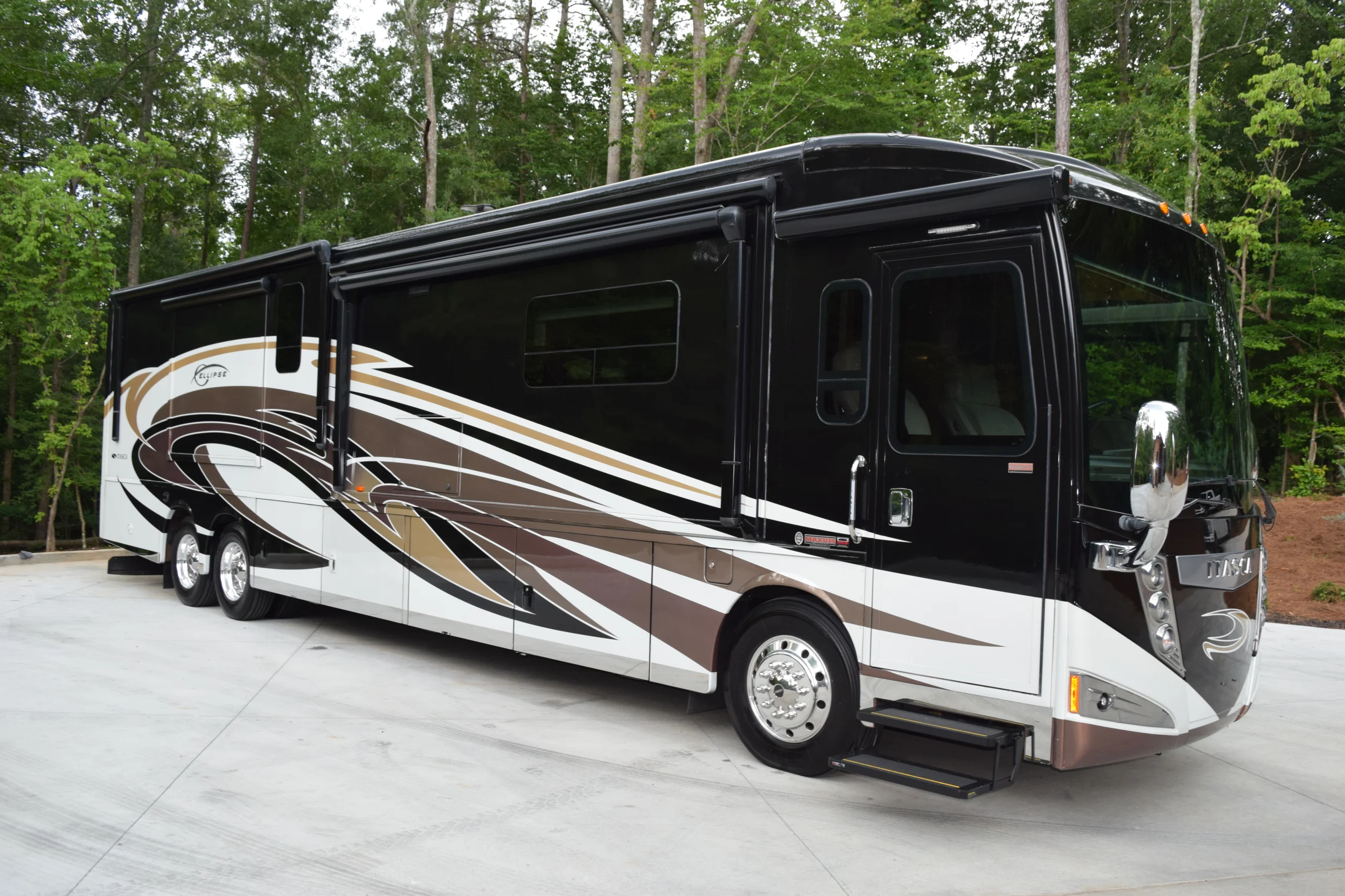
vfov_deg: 43.6
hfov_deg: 61.9
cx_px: 672
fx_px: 1121
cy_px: 448
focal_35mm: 30
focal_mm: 20
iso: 720
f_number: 5.6
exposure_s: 1/125
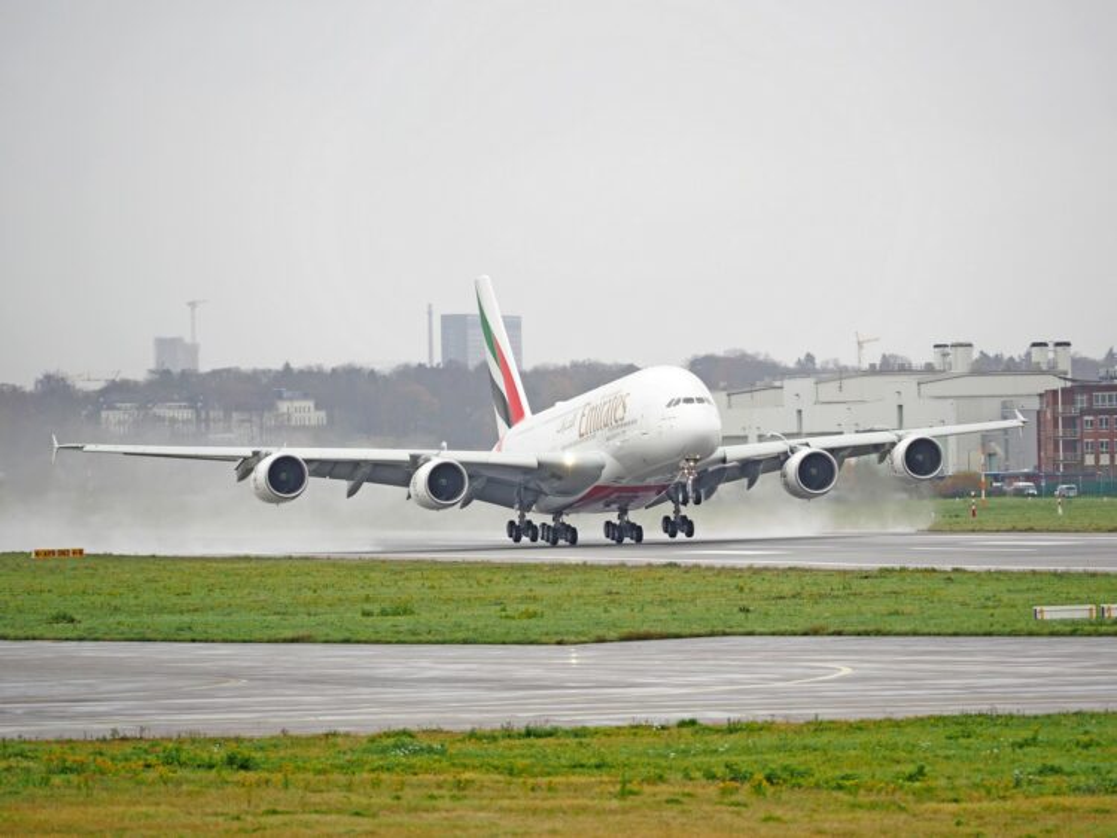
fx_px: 9684
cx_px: 558
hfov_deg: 6.6
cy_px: 419
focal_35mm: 300
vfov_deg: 5.0
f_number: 2.8
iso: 200
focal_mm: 150
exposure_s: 1/320
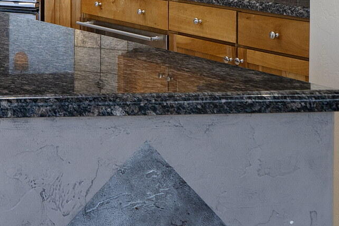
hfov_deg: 17.0
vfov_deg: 14.1
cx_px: -319
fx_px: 866
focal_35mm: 92
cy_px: -88
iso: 200
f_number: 7.1
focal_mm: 21
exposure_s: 1/15
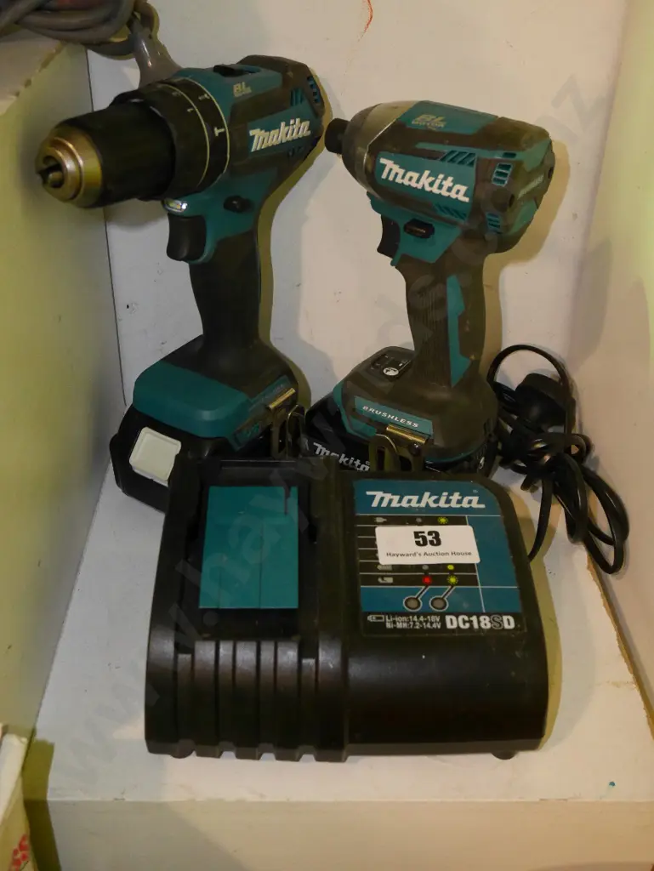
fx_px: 906
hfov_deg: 39.7
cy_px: 436
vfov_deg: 51.3
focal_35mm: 36
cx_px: 327
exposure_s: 1/60
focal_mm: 18
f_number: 4.2
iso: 3200
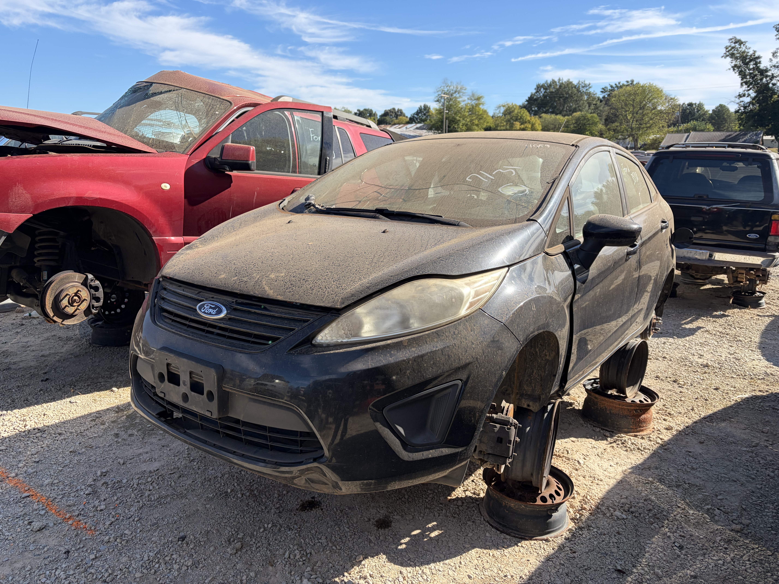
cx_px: 390
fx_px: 585
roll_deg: -0.1
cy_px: 292
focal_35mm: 26
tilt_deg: -12.7
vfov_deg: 53.1
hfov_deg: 67.3
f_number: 1.6
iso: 50
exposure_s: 1/2141
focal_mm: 5.96
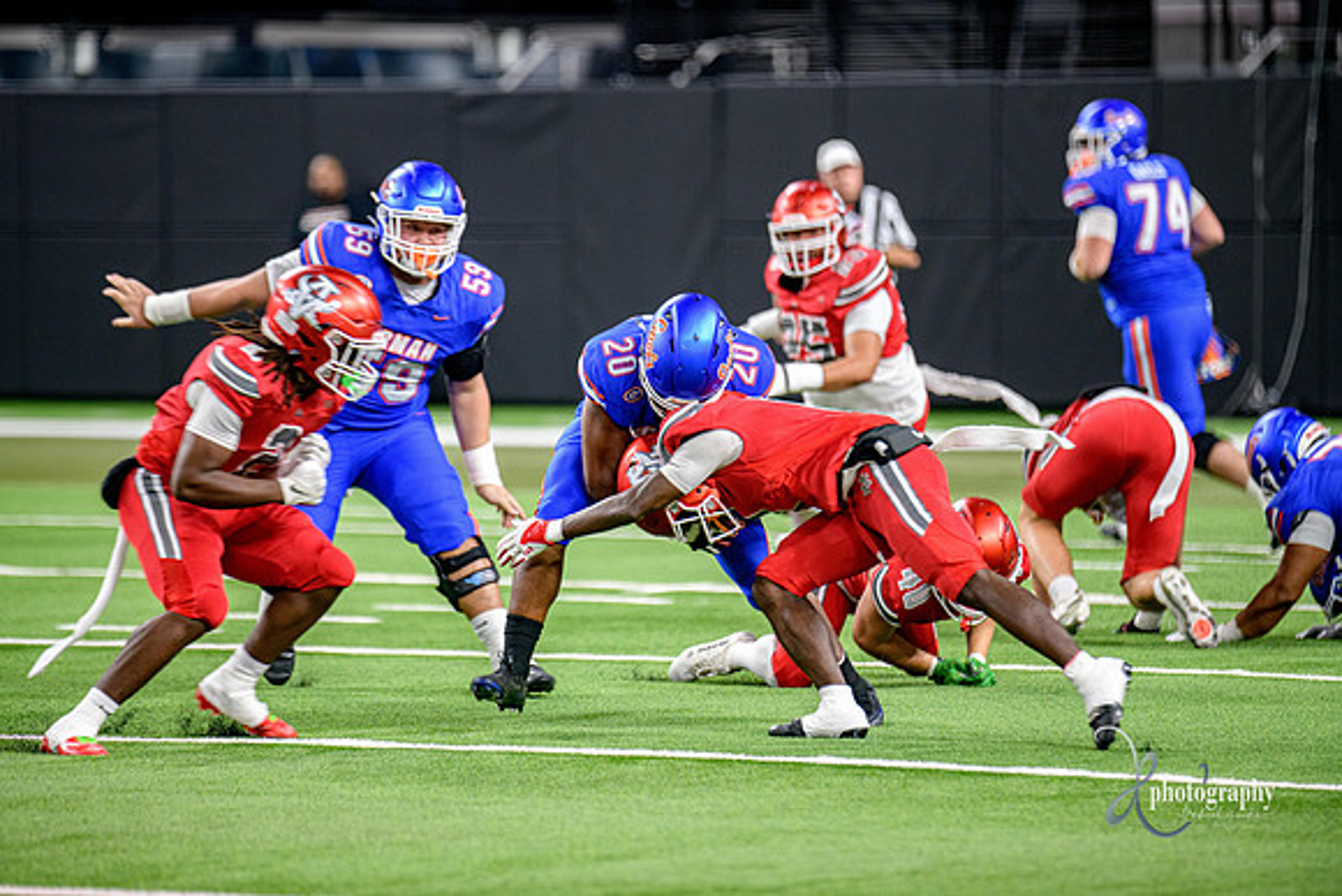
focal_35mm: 300
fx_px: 11185
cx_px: 671
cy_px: 448
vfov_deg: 4.6
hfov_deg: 6.9
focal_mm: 300
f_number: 2.8
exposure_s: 1/400
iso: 1250
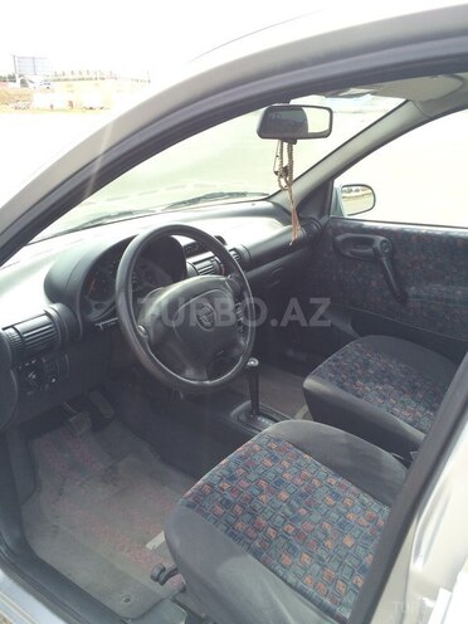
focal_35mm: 29
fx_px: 523
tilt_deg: -21.1
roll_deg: +1.1
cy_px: 312
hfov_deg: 48.2
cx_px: 234
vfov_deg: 61.7
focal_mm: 4.15
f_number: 2.2
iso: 32
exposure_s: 1/285
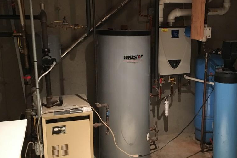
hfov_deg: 47.0
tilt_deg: -10.4
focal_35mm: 41
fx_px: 270
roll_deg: +0.2
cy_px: 74
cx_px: 148
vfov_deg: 32.6
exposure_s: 1/15
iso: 250
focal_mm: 4.15
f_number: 2.2
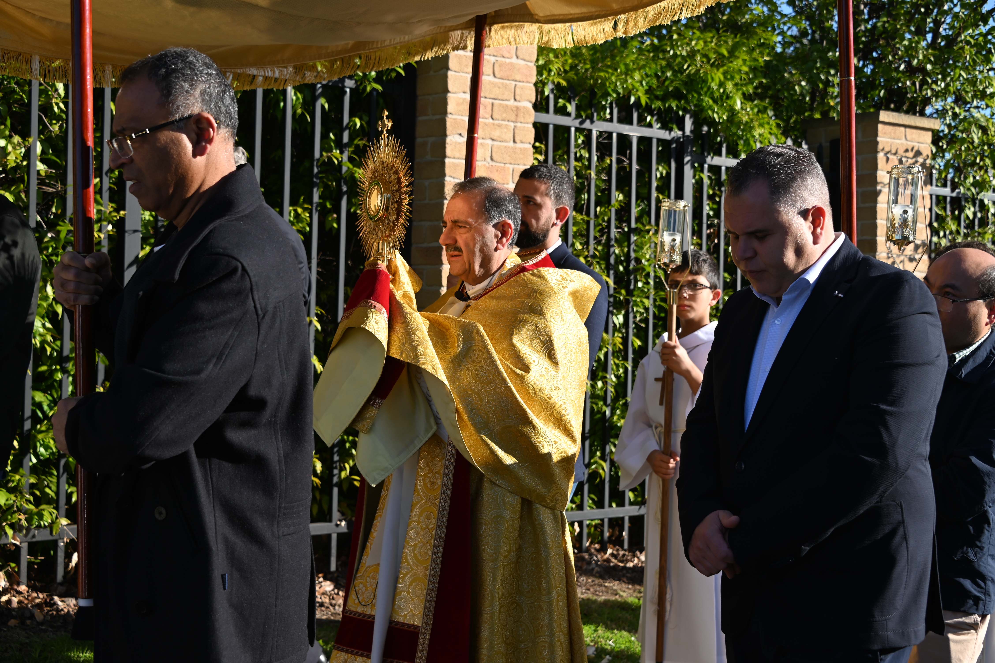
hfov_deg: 35.6
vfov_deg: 24.2
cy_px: 332
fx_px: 1548
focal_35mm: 56
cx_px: 498
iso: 100
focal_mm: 56
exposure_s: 1/250
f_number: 5.6
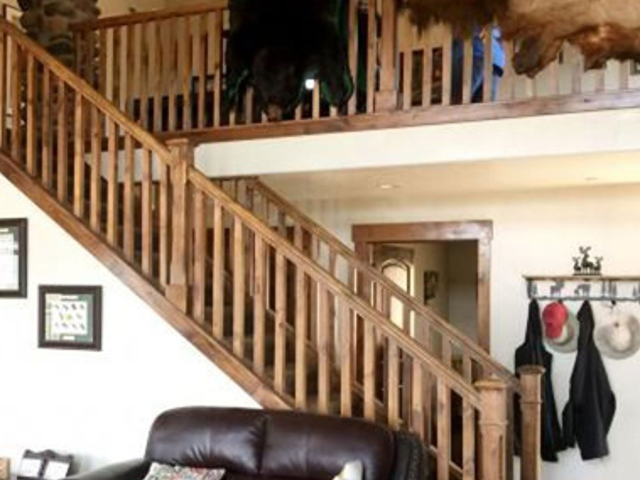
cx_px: 206
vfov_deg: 29.6
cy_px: 282
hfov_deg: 38.4
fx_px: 906
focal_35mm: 49
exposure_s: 1/30
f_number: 2.2
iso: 40
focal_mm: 4.15
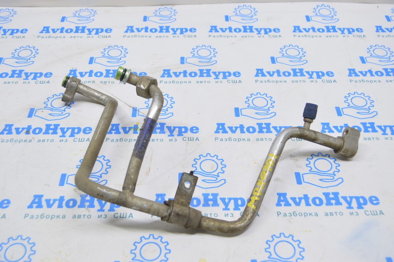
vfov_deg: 31.8
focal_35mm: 42
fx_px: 459
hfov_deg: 46.4
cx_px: 197
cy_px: 131
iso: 400
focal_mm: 28
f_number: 5.6
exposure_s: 1/20
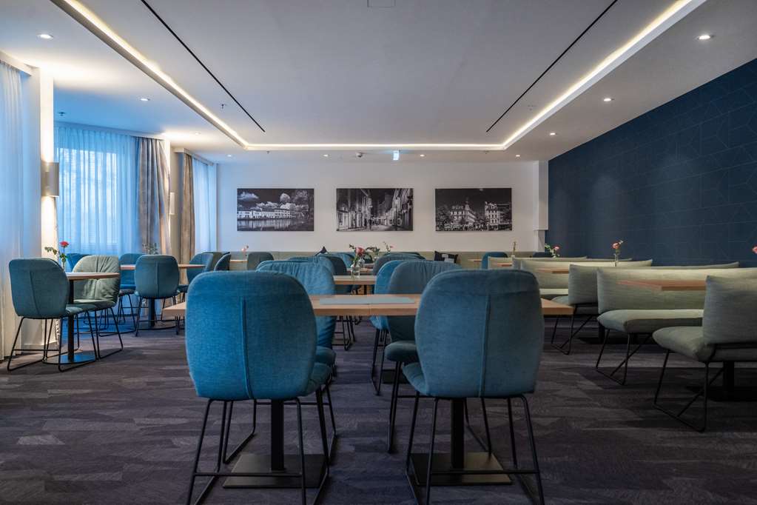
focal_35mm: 30
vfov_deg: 43.6
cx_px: 378
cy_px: 252
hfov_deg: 61.9
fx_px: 631
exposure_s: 1/100
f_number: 4
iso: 640
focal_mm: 30
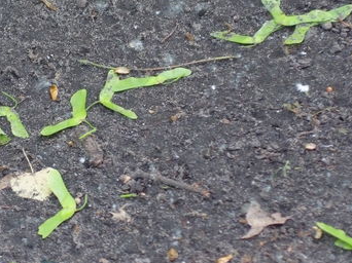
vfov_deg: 5.6
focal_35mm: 266
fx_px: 2703
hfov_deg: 7.4
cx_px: 48
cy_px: 152
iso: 800
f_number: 3.5
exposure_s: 1/20
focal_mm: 70
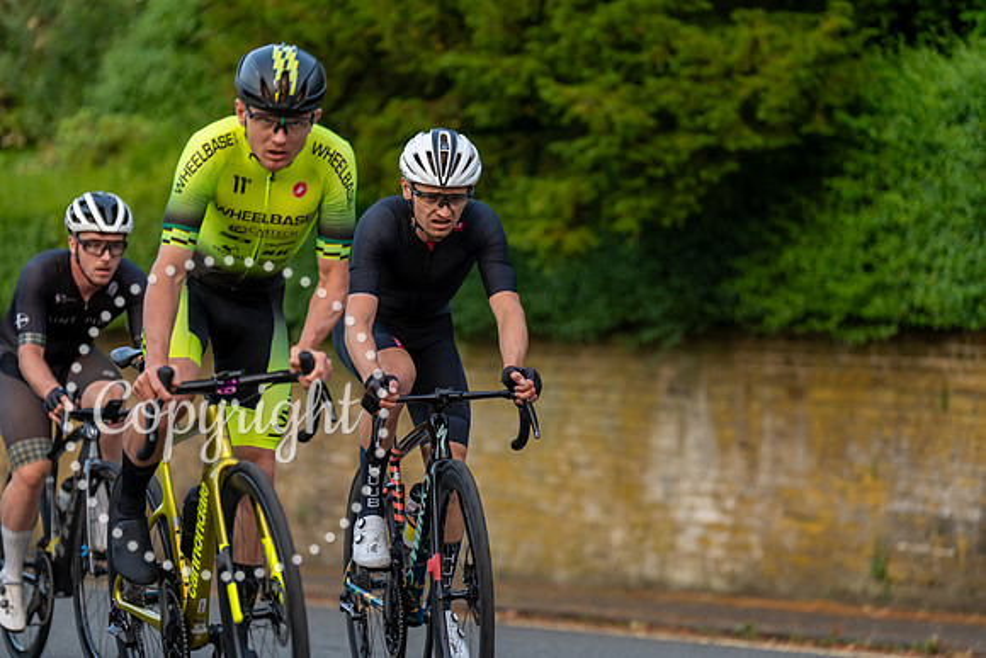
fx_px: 3698
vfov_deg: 10.2
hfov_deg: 15.2
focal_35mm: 135
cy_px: 329
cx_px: 493
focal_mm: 135
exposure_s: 1/1000
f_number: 2.8
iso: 1250
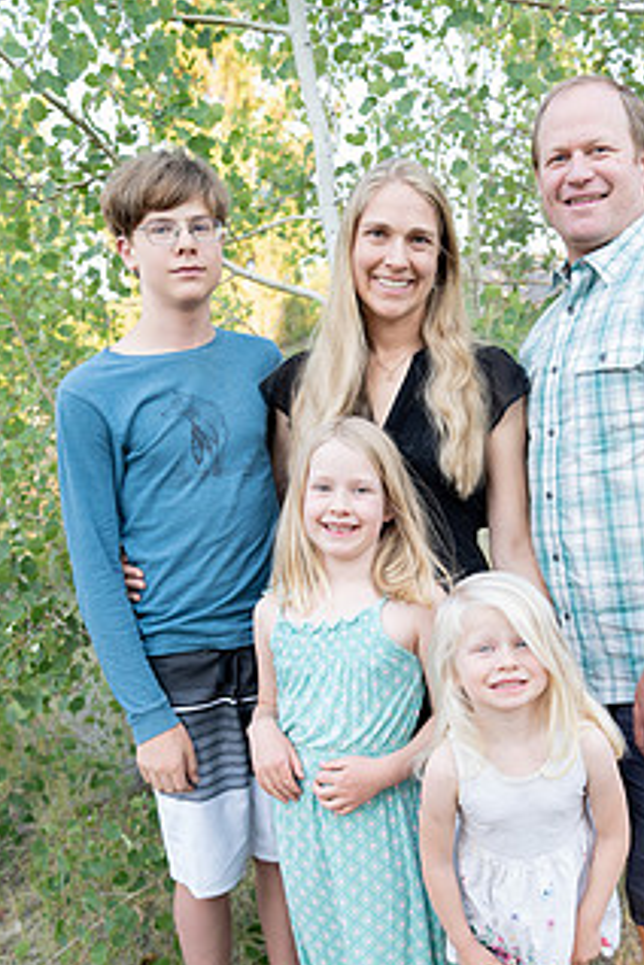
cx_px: 450
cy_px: 637
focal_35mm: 34
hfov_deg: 38.3
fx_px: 912
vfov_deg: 54.7
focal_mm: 24
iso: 320
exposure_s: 1/160
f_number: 3.2
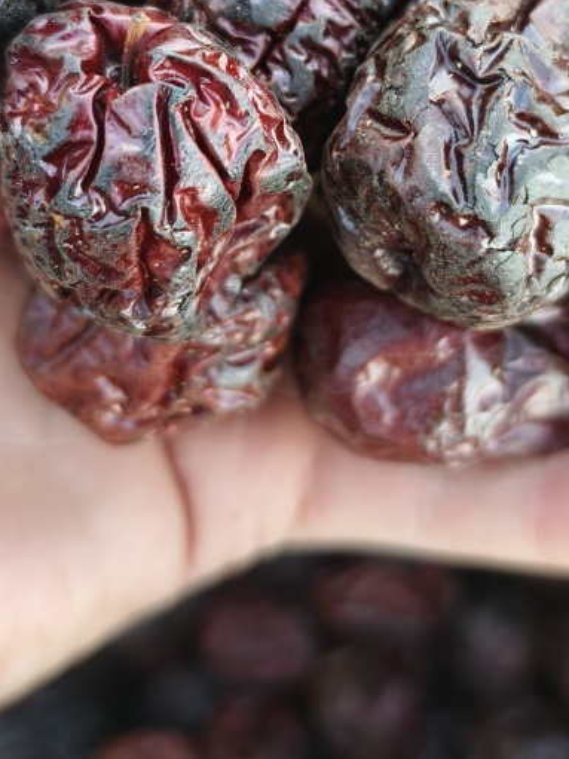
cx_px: 331
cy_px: 204
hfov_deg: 30.2
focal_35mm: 48
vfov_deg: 38.8
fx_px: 1052
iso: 72
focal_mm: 5.6
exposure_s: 1/120
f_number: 1.57
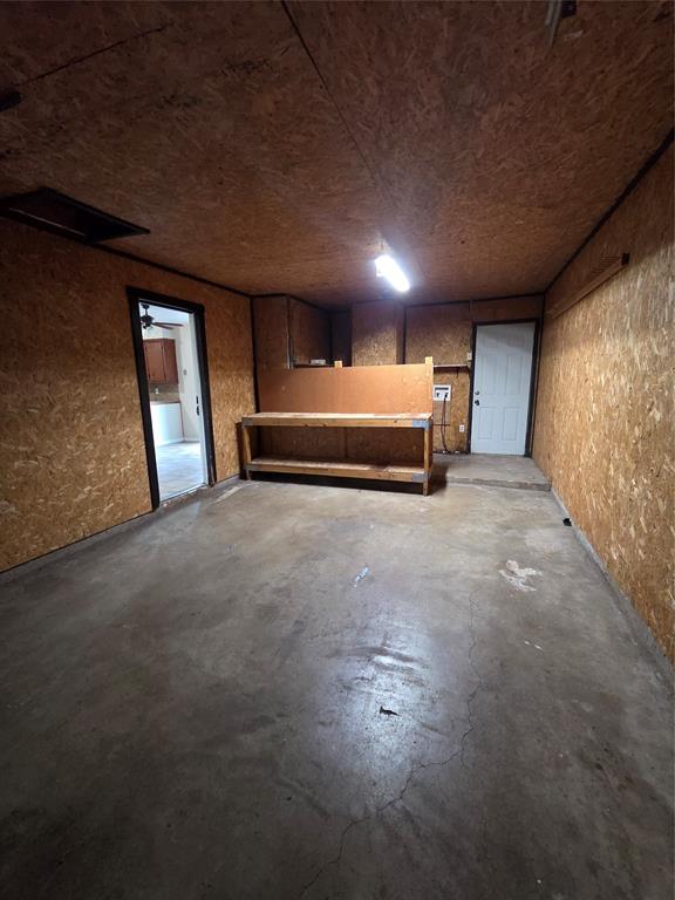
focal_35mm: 13
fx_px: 338
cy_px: 450
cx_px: 338
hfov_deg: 89.9
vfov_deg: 106.2
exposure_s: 1/60
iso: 1250
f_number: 2.2
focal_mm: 2.2
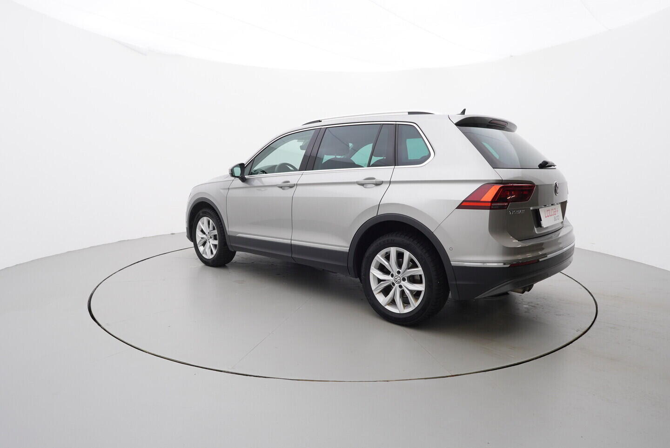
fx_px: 419
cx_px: 335
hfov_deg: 77.3
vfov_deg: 56.2
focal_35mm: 22
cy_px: 224
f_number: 5
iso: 200
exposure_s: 1/80
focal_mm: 15
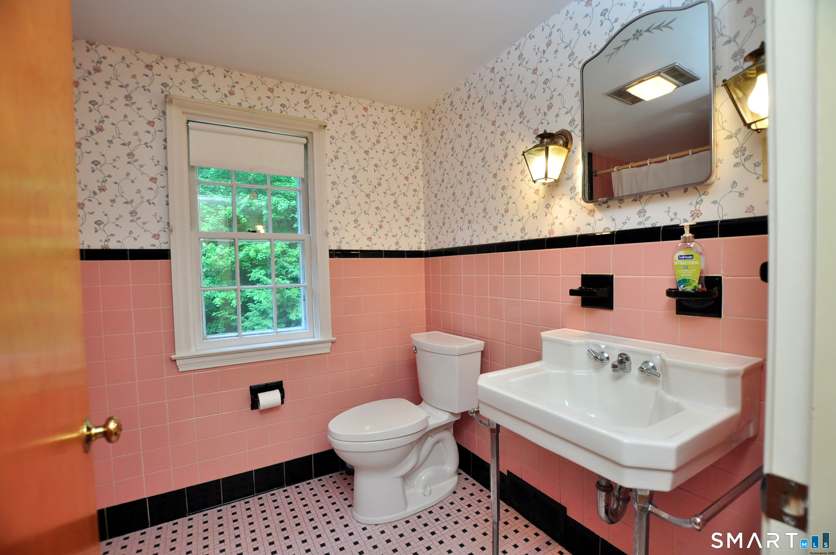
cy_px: 278
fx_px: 348
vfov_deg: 77.2
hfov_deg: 100.5
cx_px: 418
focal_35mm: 15
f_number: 4
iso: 320
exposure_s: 1/100
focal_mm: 10
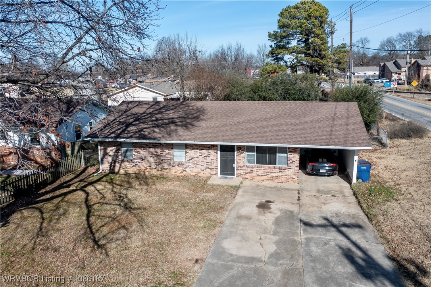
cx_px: 216
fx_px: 335
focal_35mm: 28
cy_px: 144
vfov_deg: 46.4
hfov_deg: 65.5
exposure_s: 1/2500
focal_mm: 10.26
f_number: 3.2
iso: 100
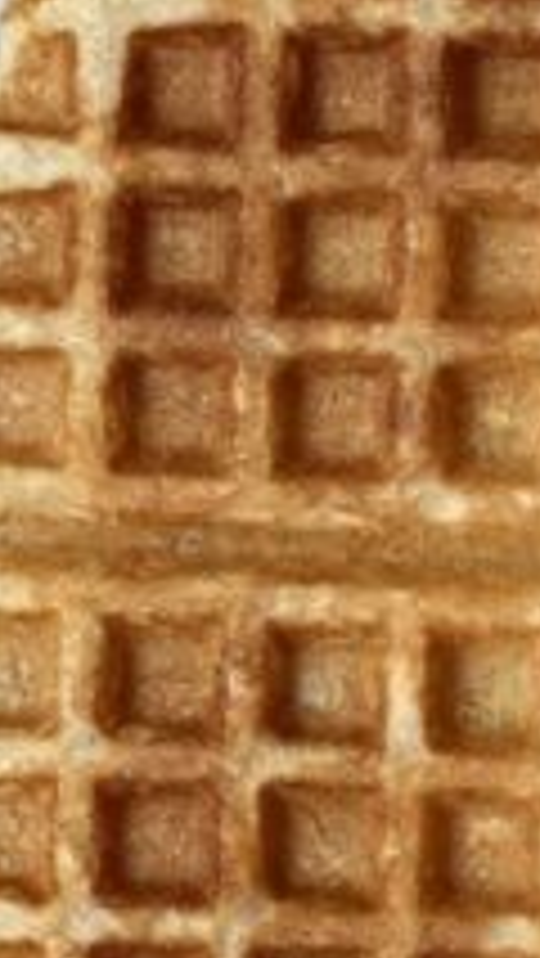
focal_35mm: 283
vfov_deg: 7.6
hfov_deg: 4.3
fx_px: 7195
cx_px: 986
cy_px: 459
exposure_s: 1/60
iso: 160
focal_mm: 9
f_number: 2.8
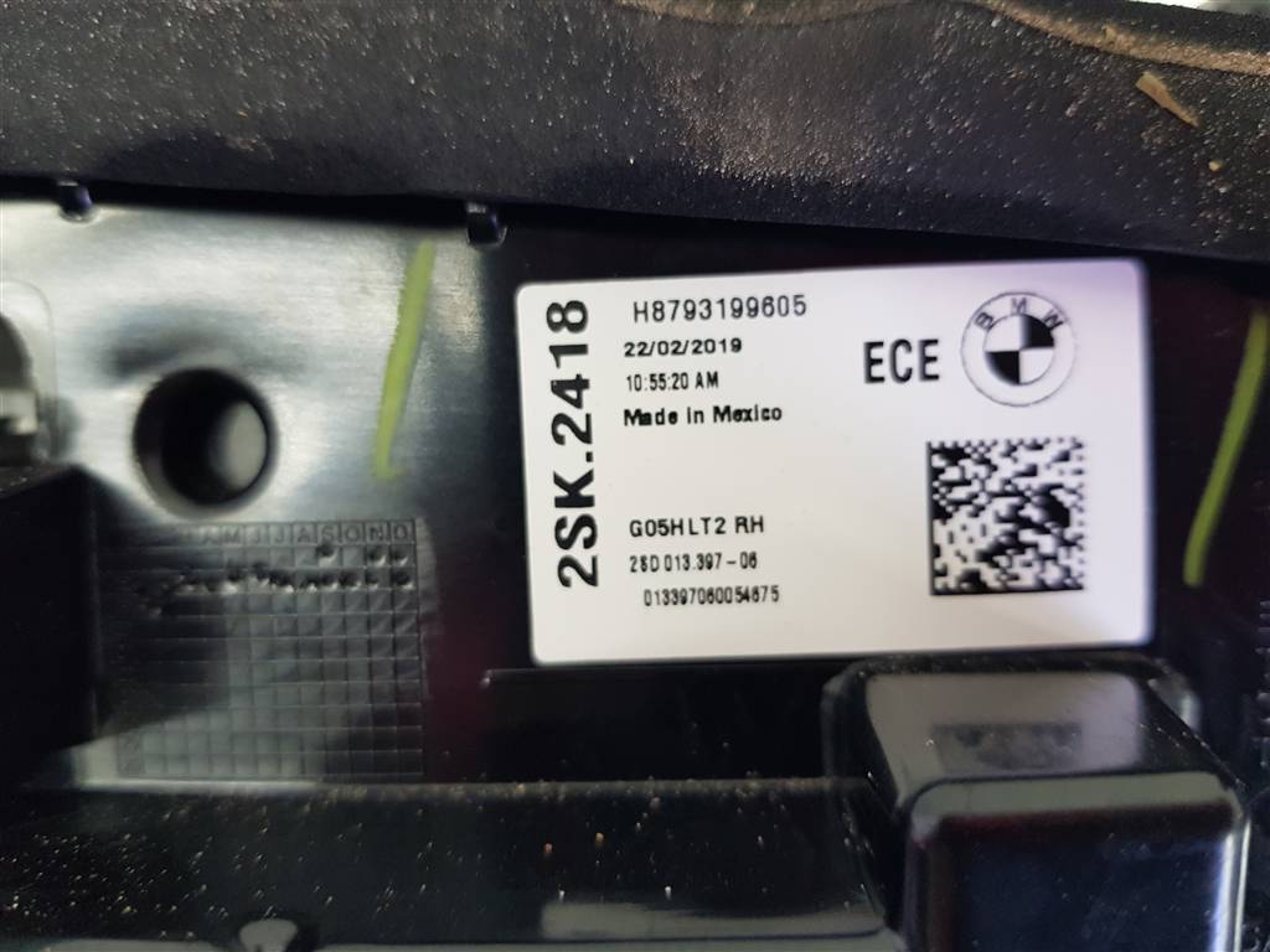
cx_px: 635
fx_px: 954
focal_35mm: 26
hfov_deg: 67.3
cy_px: 476
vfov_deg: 53.1
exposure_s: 1/100
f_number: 1.7
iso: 160
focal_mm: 4.2
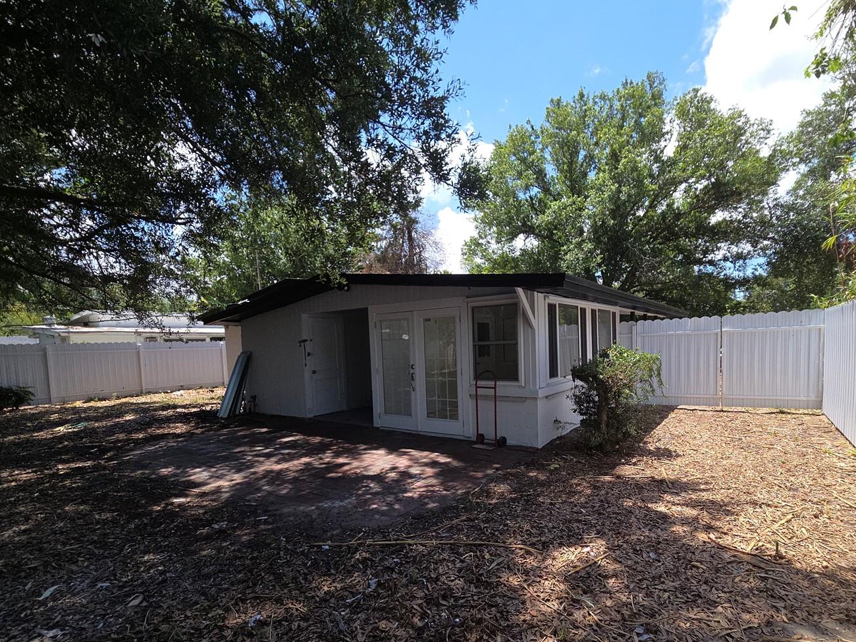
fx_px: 396
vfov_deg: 77.6
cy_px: 371
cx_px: 462
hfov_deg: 94.3
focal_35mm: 16
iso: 50
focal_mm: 2.2
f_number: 2.2
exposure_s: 1/1044
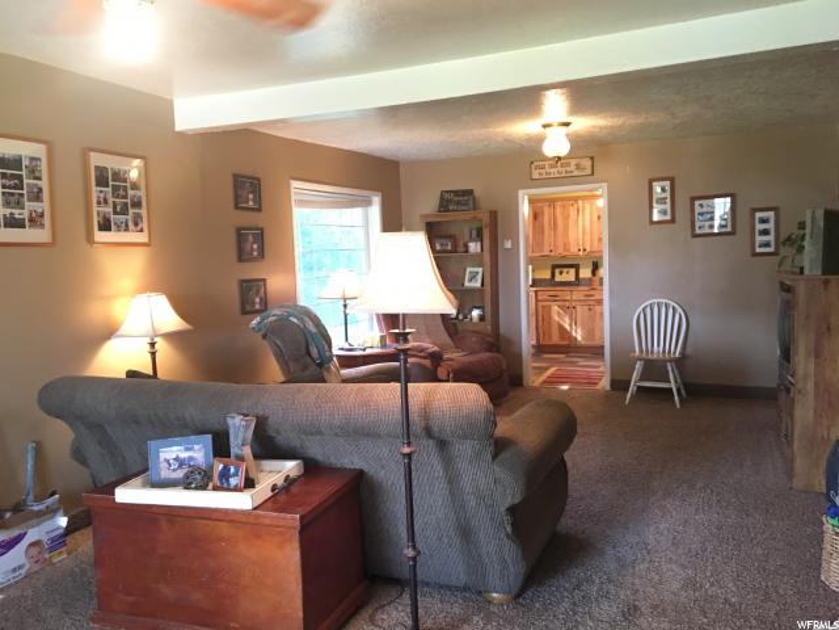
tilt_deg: -5.2
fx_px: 703
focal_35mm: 29
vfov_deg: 48.2
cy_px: 315
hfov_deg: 61.7
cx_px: 420
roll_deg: +0.5
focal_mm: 4.15
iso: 200
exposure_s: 1/30
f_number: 2.2
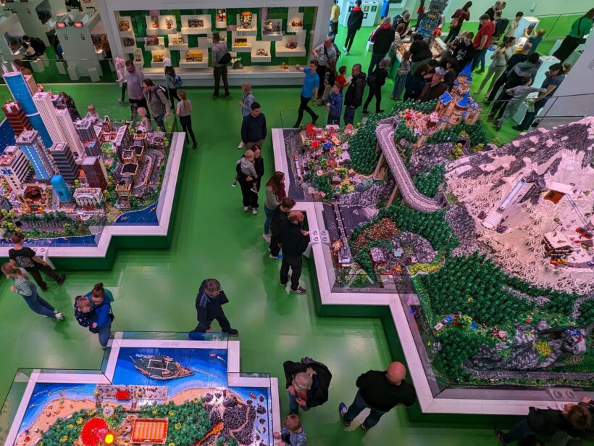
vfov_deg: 65.9
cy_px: 234
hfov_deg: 80.4
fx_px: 343
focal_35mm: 20
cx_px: 226
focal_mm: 2.35
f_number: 2.2
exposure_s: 1/245
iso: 183
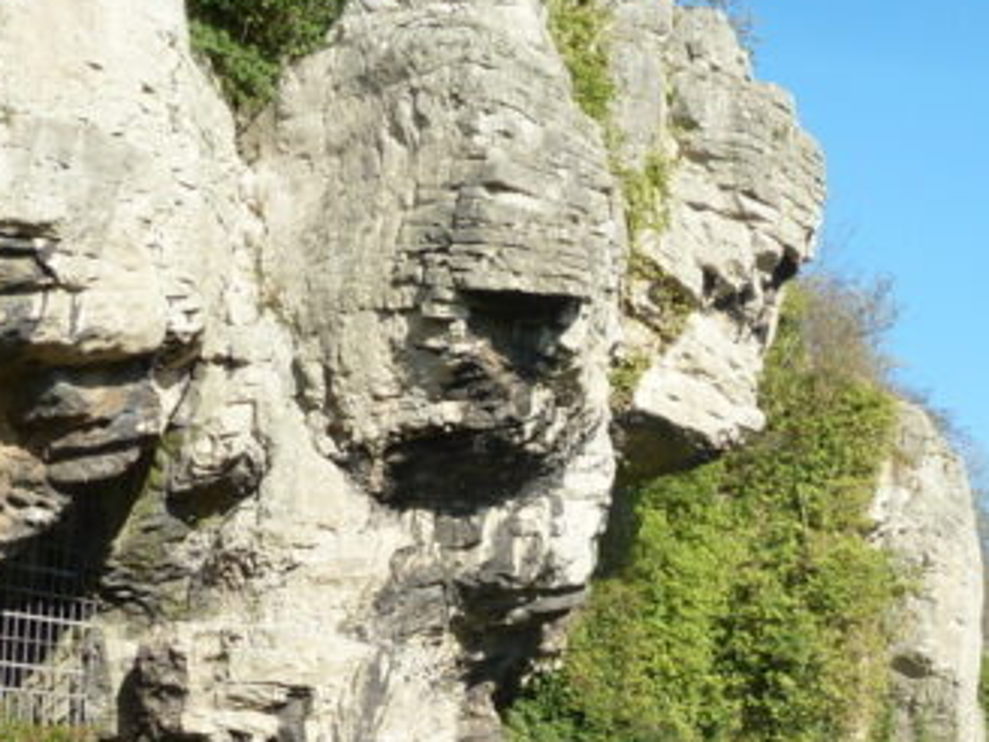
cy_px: 682
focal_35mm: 68
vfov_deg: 21.1
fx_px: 1943
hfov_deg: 27.4
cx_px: 923
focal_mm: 4.7
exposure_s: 1/320
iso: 80
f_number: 4
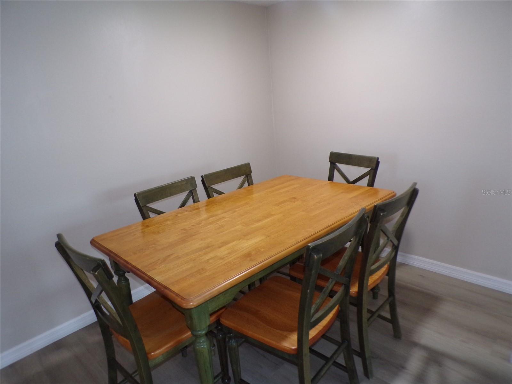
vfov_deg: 56.8
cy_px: 192
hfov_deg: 71.6
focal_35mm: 24
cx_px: 256
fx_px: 355
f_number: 3
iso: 200
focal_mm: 4.3
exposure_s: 1/34
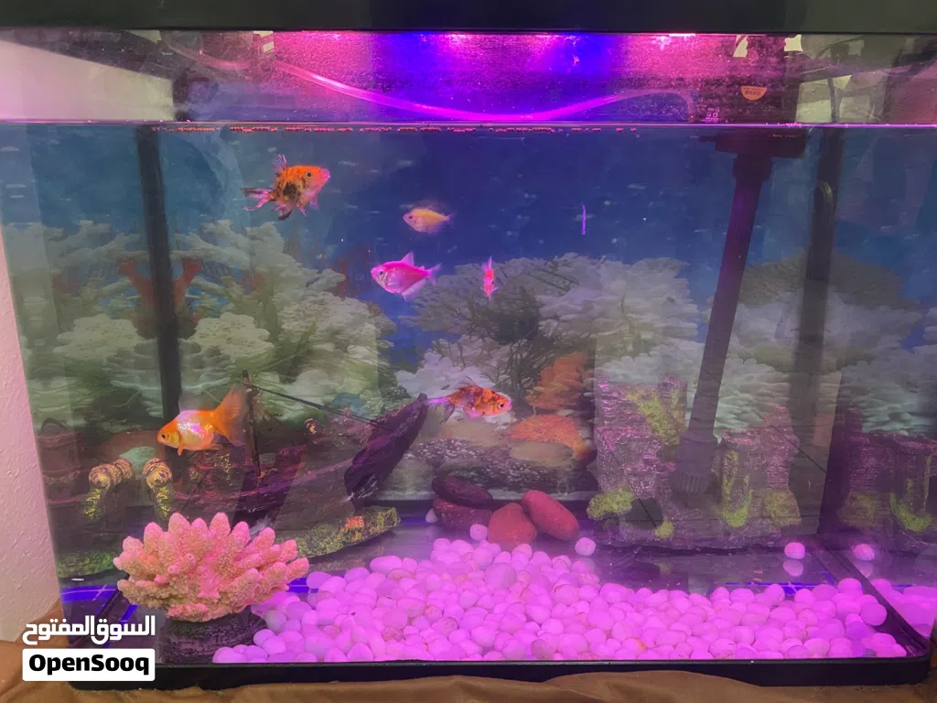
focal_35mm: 26
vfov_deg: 53.1
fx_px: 704
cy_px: 352
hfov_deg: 67.3
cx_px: 468
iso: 400
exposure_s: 1/50
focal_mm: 4.25
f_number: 1.8
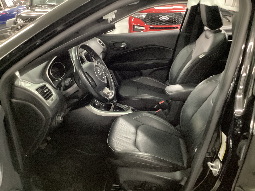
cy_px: 96
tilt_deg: -24.8
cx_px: 128
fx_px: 228
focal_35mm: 31
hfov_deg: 58.4
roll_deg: +1.5
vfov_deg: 45.4
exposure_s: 1/17
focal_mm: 3.3
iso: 640
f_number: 2.4
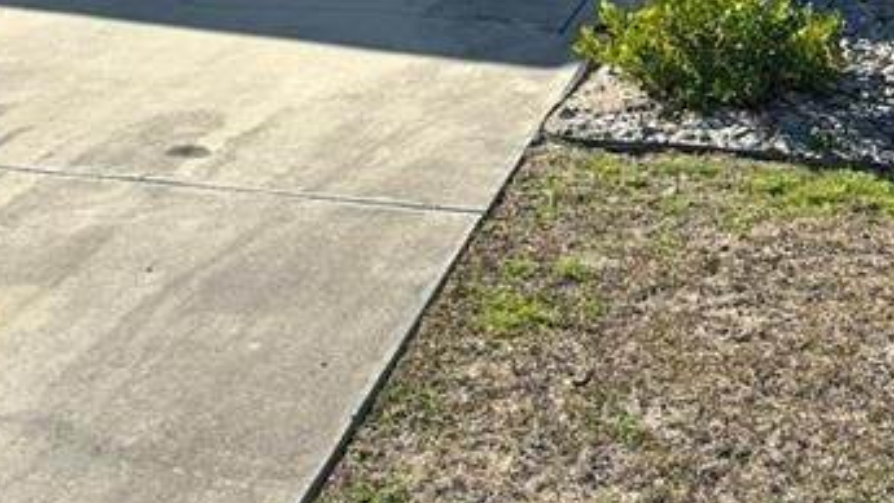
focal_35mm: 63
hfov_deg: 33.3
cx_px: 422
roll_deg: -1.4
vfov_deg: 16.0
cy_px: -417
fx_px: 1493
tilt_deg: +3.8
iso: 50
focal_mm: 5.96
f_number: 1.6
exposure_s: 1/2105
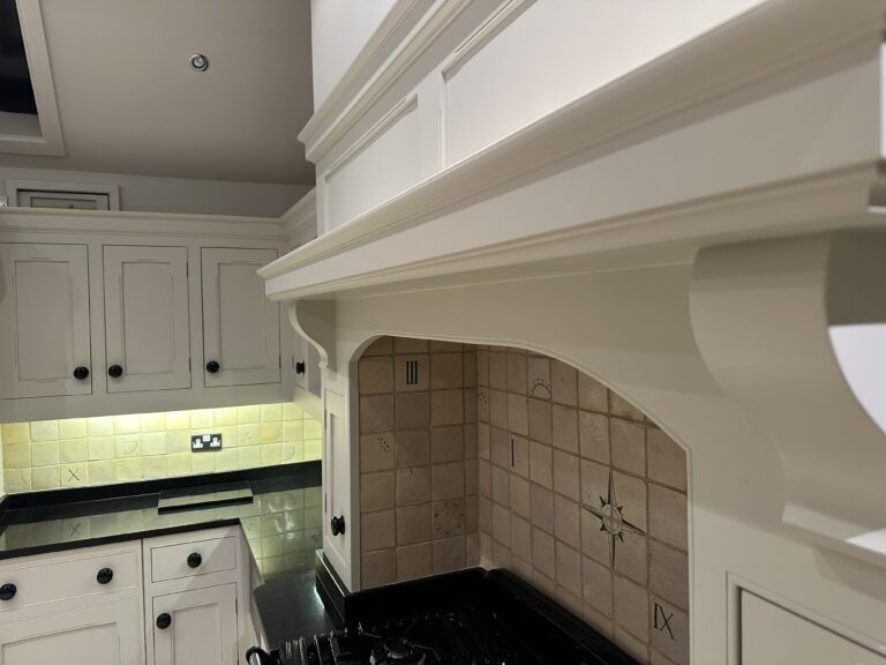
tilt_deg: -3.1
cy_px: 332
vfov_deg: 56.8
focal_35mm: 24
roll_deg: +0.8
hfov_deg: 71.6
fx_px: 614
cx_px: 443
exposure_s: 1/50
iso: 200
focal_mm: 6.86
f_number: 1.78
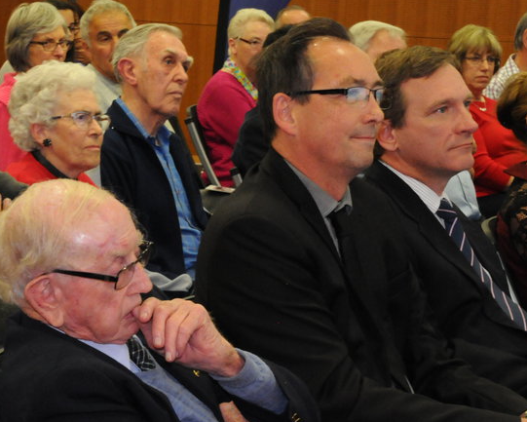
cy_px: 234
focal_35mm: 143
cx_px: 217
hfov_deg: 13.5
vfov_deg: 10.8
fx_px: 2229
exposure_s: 1/6
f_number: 9
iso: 2000
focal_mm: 55
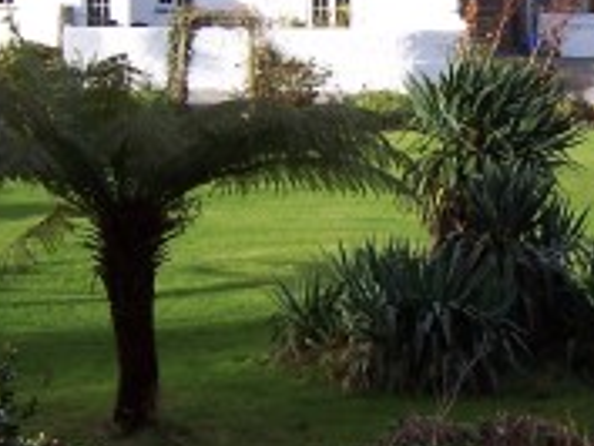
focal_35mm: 104
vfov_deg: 14.2
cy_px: 111
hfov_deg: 18.7
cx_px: 483
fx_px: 1786
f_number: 4.8
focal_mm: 6
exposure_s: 1/250
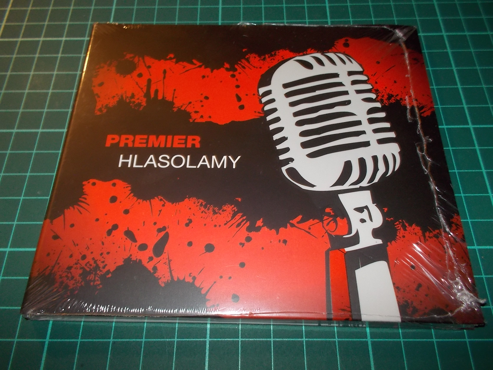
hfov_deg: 61.7
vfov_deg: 48.2
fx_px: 413
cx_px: 246
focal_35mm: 29
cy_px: 185
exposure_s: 1/30
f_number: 3.3
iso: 200
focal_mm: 4.1
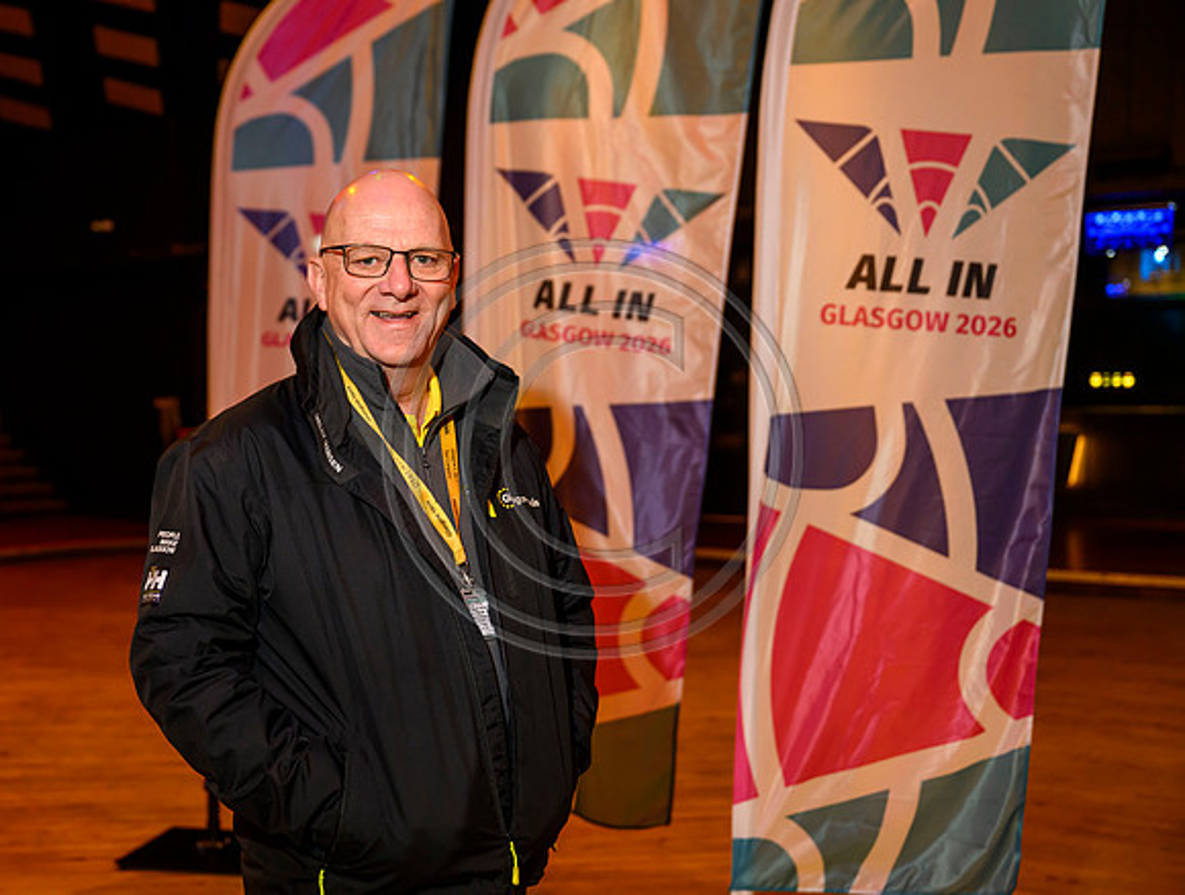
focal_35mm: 53
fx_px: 1826
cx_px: 485
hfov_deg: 35.8
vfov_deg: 27.5
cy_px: 429
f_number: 3.5
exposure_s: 1/60
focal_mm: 47
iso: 1600
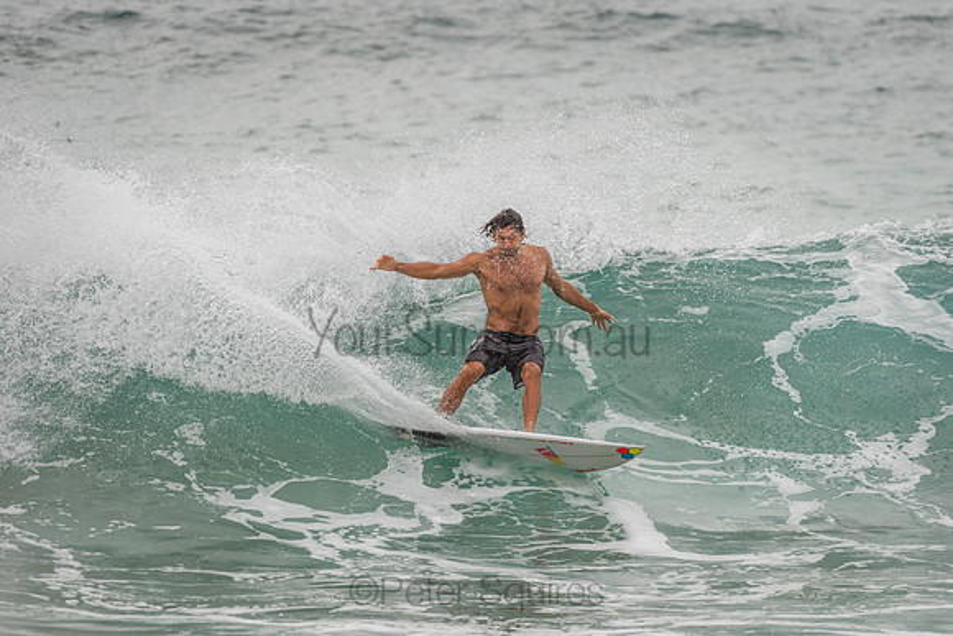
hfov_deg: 4.1
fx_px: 13239
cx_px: 476
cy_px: 318
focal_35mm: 500
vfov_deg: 2.8
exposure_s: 1/2000
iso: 320
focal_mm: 500
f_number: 5.6
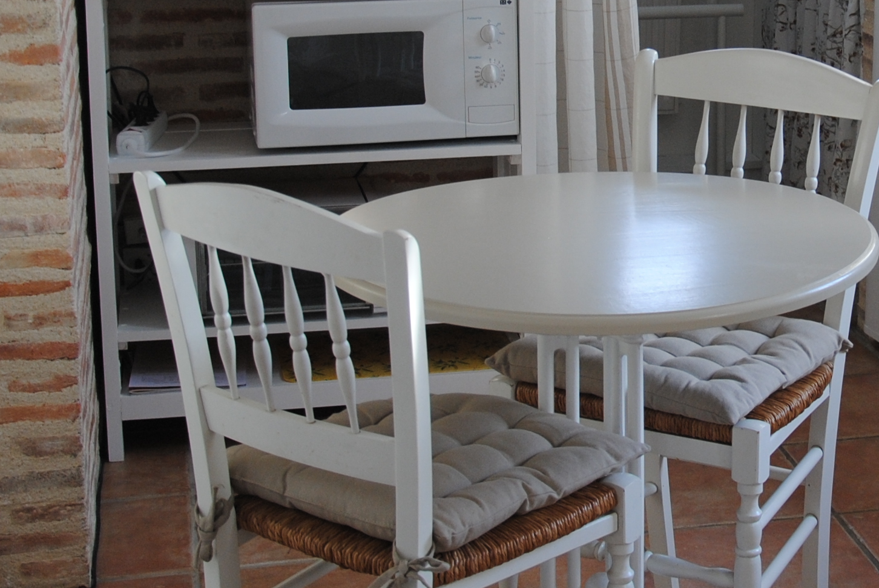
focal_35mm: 88
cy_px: 96
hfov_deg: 22.7
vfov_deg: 15.4
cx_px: 751
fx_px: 2151
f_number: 3.8
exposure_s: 1/50
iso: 200
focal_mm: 22
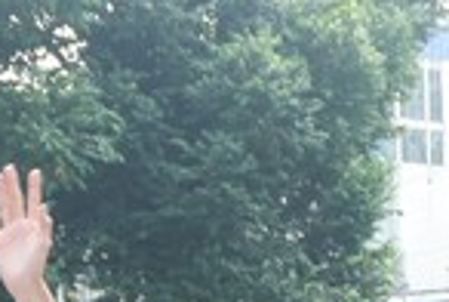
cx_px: 492
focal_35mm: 324
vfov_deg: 4.2
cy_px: 402
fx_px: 4049
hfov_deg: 6.3
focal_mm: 43.4
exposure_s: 1/150
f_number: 6.4
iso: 200
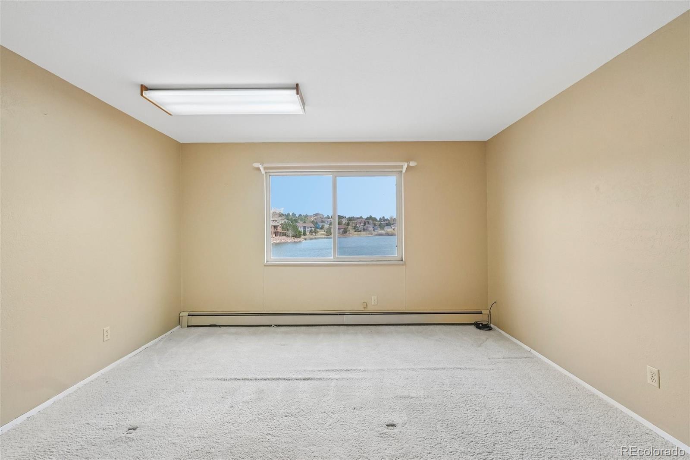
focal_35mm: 15
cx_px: 345
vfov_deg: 77.3
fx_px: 287
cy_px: 230
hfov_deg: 100.4
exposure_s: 1/30
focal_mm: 10
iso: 800
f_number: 8
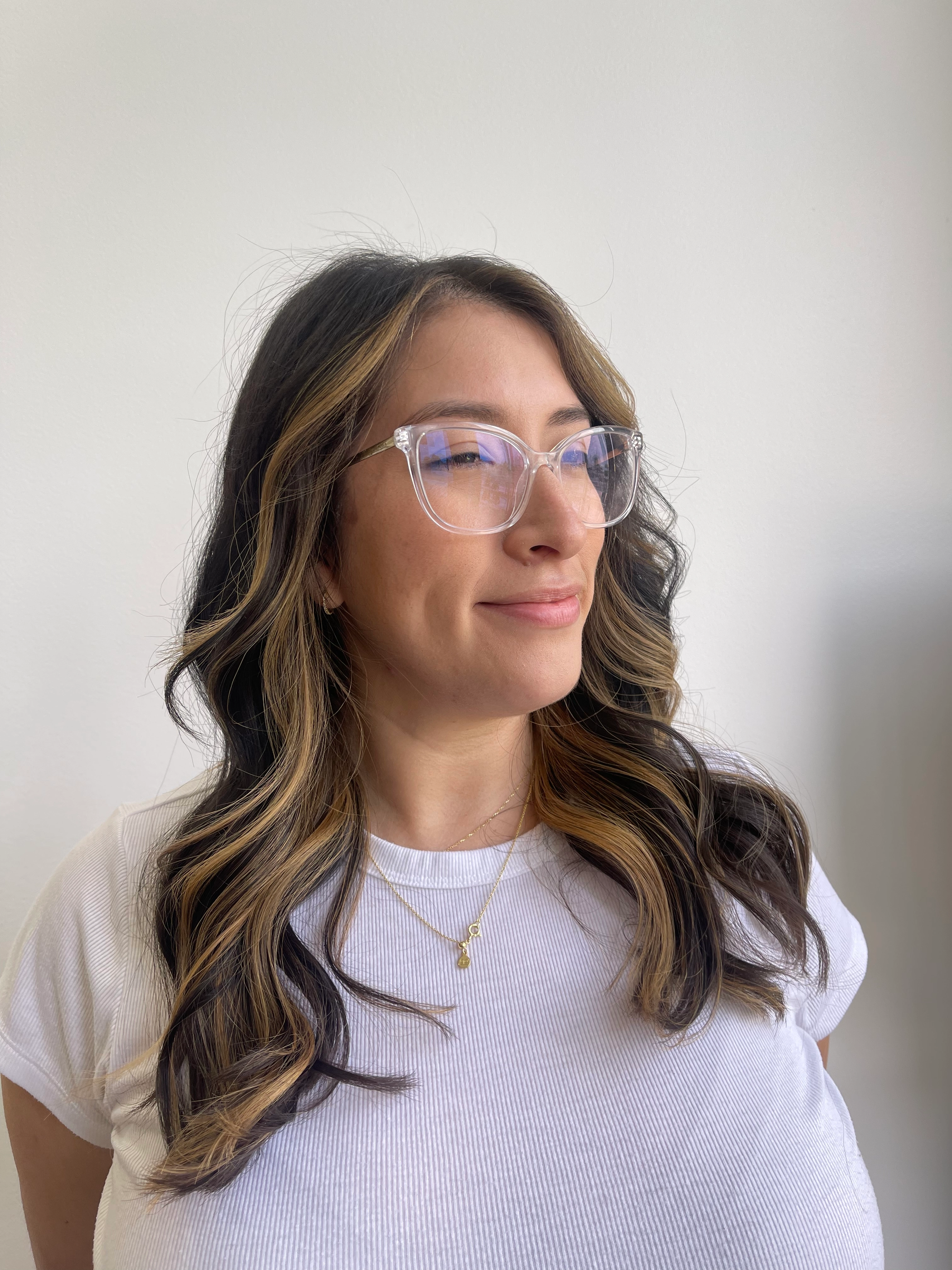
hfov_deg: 54.9
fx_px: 917
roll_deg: +5.1
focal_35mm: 25
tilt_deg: -4.0
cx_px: 476
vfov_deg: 69.4
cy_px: 635
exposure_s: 1/205
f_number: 1.6
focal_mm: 5.1
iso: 32
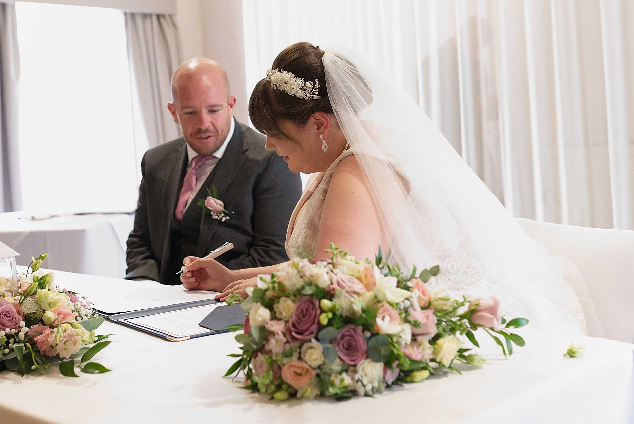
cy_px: 212
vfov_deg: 37.9
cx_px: 317
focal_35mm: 35
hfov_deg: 54.4
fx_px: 617
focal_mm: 35
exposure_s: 1/160
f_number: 3.5
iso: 8000
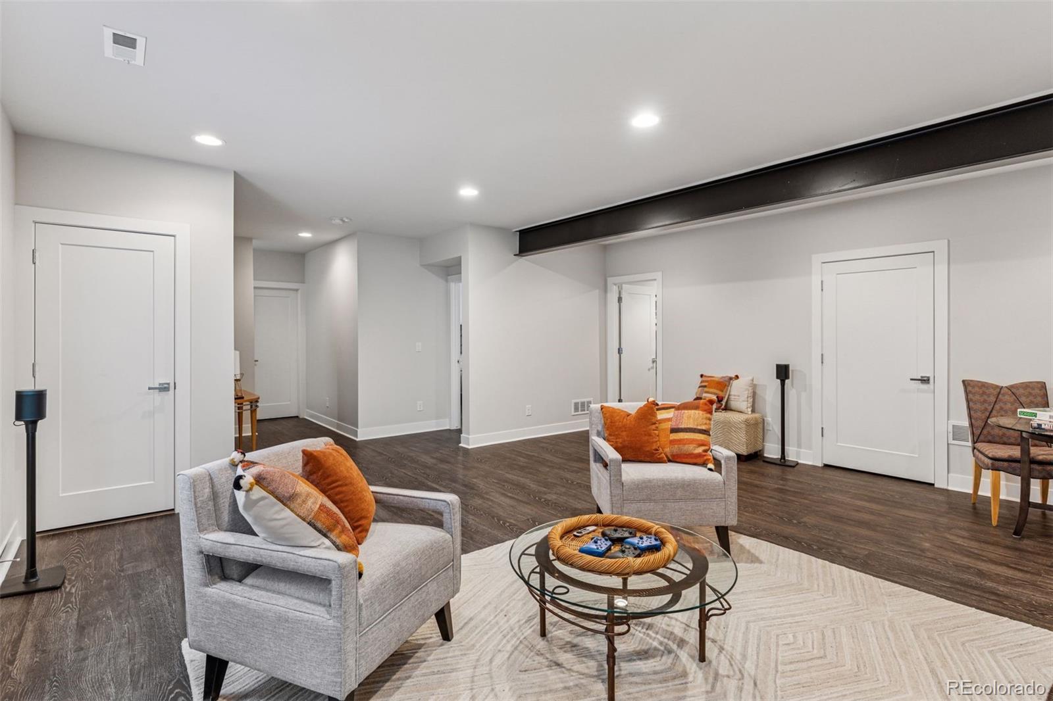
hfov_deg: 90.0
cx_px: 526
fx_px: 526
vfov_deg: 67.4
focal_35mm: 18
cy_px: 350
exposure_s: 1/2.5
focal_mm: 18
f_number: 8
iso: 400
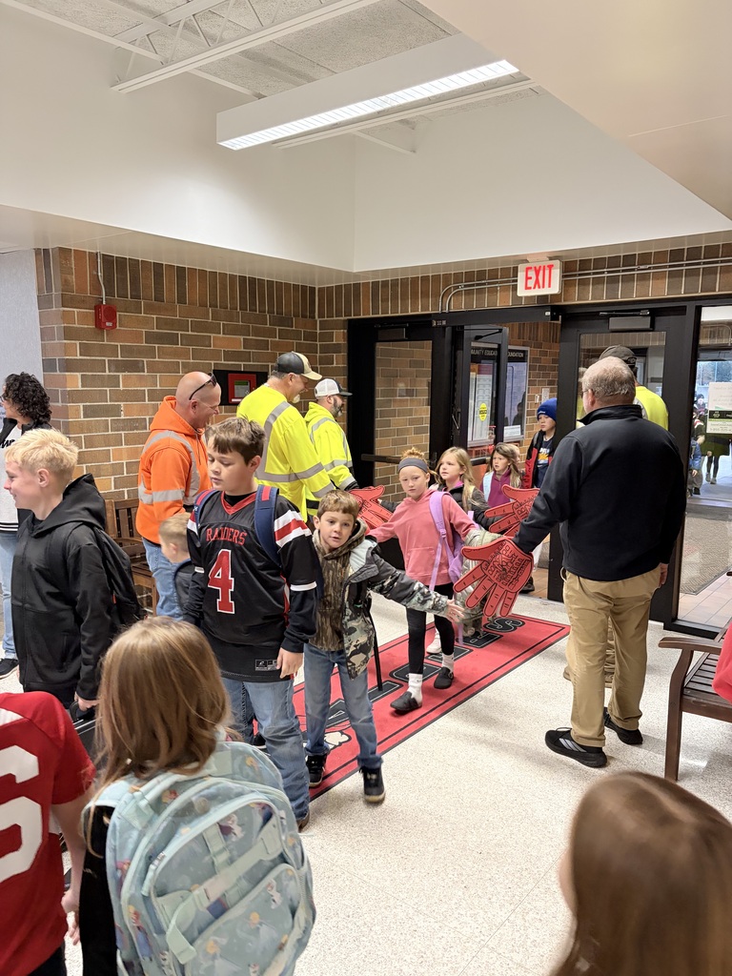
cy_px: 488
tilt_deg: -8.2
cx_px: 366
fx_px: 733
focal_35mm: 26
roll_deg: +0.0
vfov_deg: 67.3
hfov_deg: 53.1
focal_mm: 5.96
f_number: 1.6
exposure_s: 1/60
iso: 320
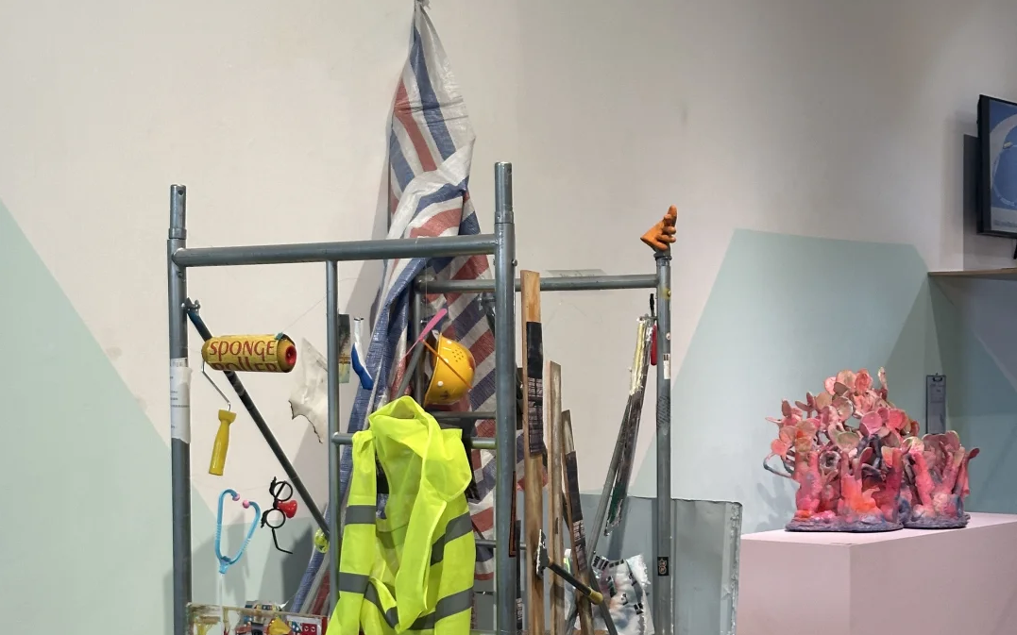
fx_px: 1885
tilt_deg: -2.1
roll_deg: +0.3
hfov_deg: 30.2
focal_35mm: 68
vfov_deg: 19.0
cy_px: 457
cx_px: 508
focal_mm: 6.86
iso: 100
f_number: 1.78
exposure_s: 1/60
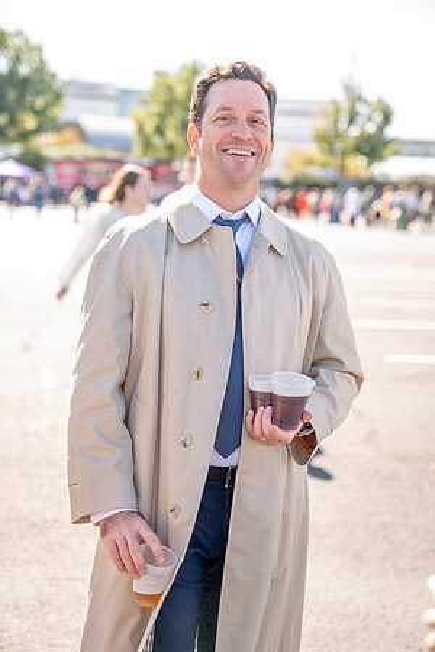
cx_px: 218
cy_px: 326
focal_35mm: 70
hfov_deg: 19.5
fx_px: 1269
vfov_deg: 28.8
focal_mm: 70
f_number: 2.8
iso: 100
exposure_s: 1/200
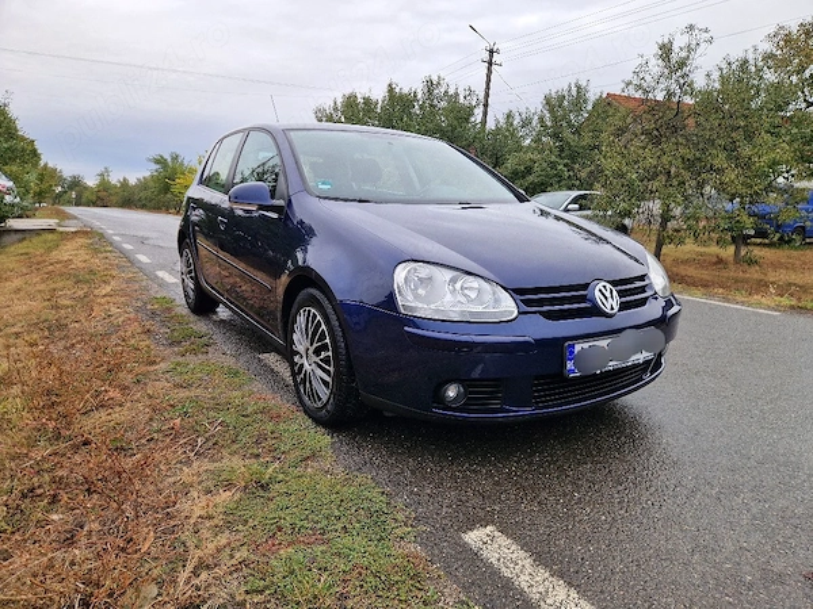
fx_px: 540
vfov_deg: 58.9
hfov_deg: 73.9
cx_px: 406
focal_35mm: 23
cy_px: 304
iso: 50
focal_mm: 5.4
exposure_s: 1/182
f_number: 1.8
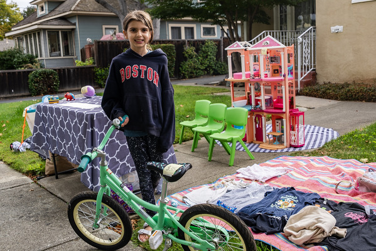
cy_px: 126
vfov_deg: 36.9
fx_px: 376
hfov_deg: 53.1
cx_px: 188
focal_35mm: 36
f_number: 4
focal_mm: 24
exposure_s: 1/160
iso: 80
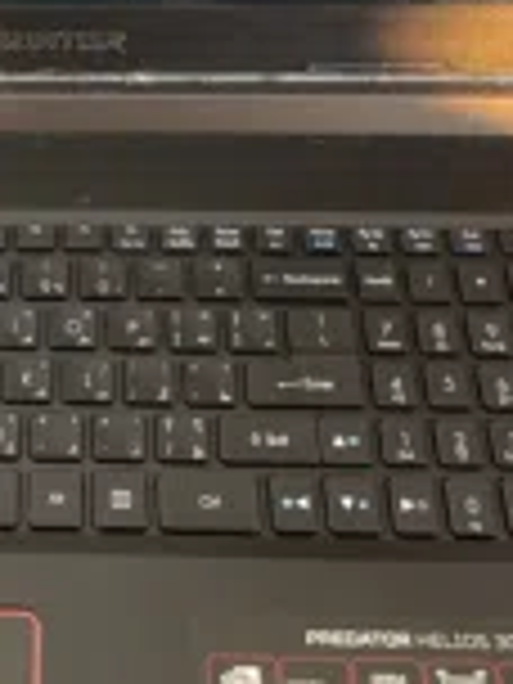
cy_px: 112
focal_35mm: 66
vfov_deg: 28.6
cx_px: 9
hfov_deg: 21.5
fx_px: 1304
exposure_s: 1/59
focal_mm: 5.1
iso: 320
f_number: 1.6
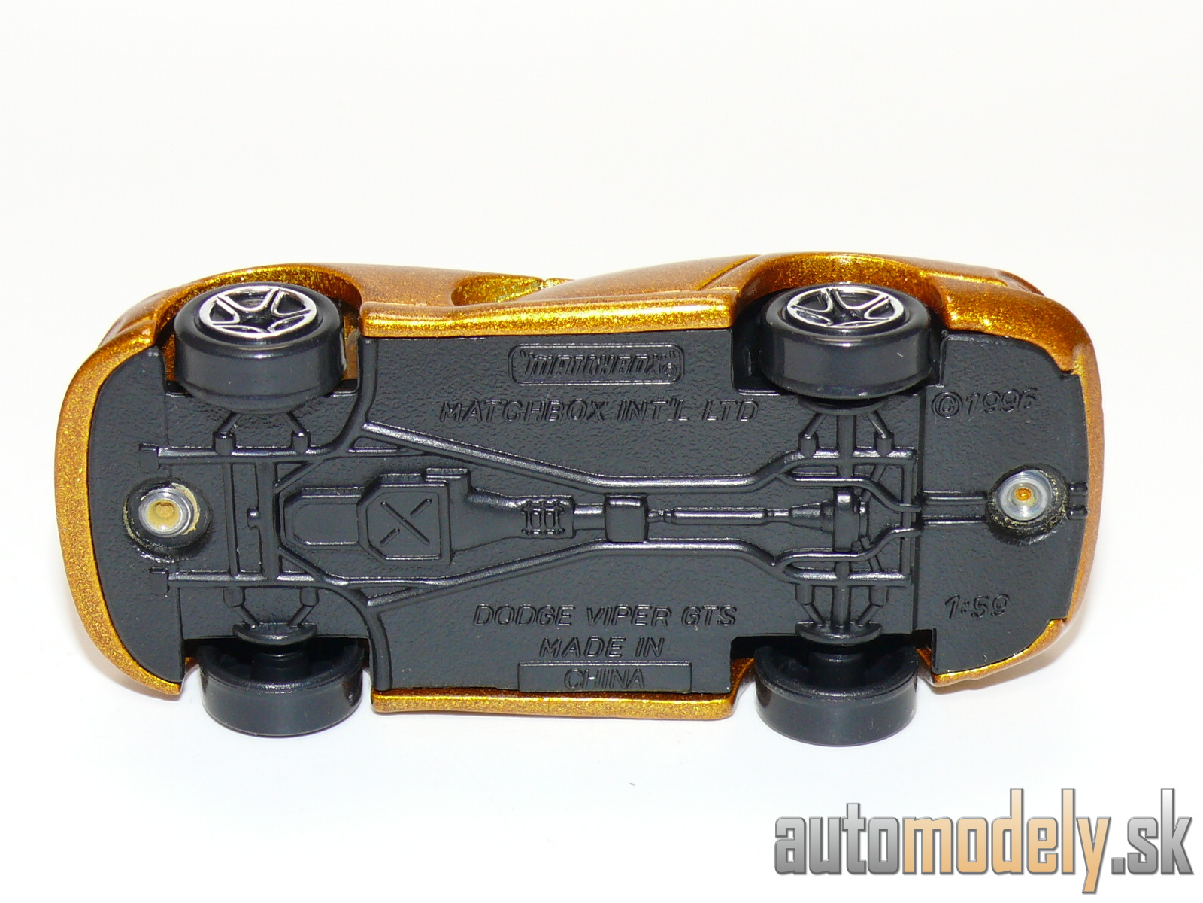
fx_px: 3545
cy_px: 452
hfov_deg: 19.3
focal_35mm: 102
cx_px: 602
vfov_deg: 14.5
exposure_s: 1/30
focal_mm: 13.3
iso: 100
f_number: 4
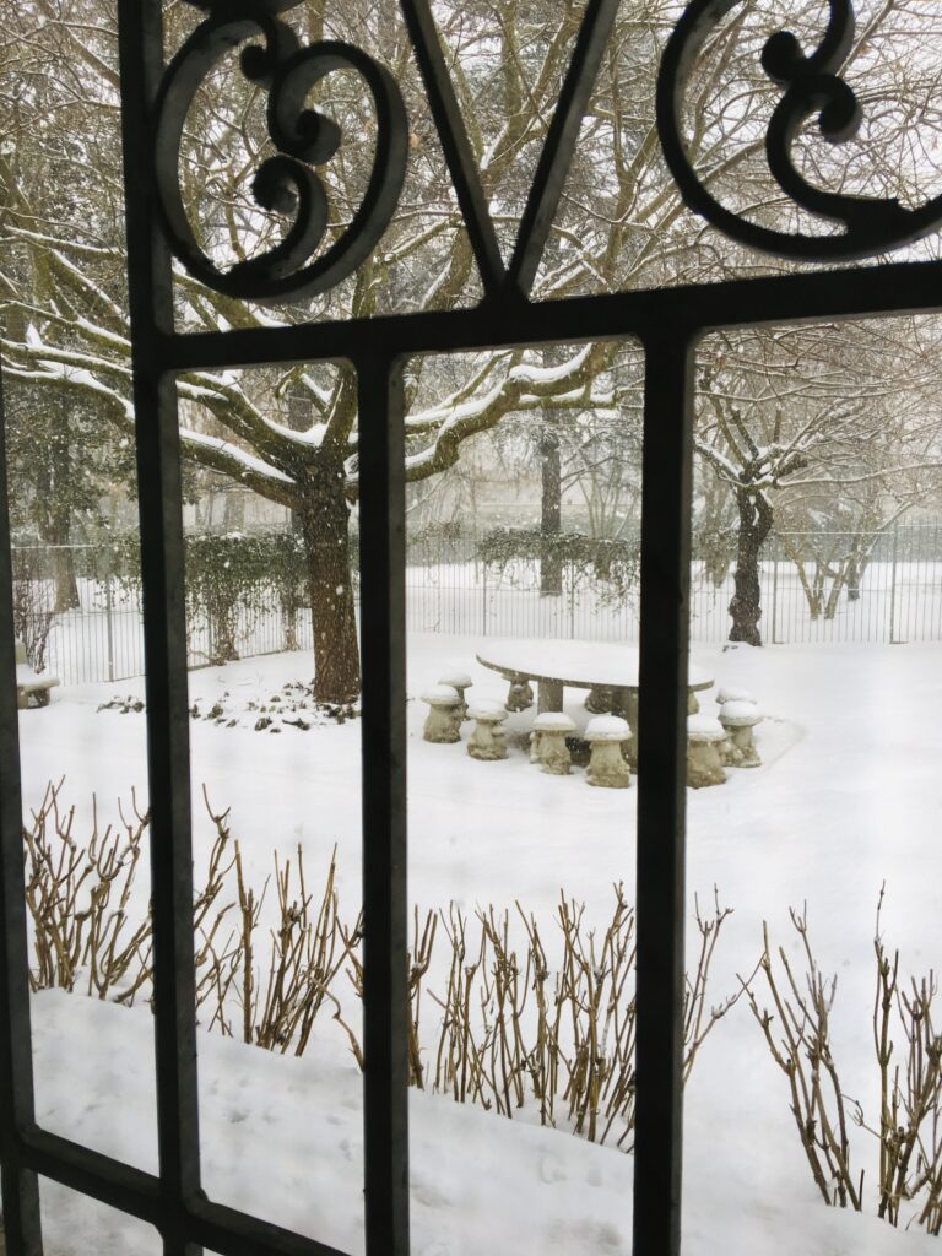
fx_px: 1052
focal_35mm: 29
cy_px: 628
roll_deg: -0.4
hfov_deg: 48.2
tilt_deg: -6.3
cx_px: 471
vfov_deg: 61.7
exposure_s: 1/109
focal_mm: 4.15
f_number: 2.2
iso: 25
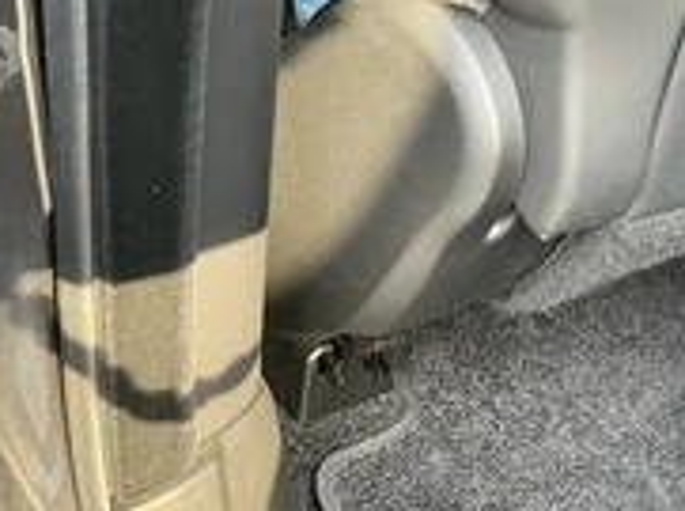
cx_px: 693
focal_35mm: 62
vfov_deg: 23.3
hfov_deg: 29.1
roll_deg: -8.7
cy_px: 382
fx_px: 1224
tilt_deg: -34.2
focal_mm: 3
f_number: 1.8
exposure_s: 1/60
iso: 160
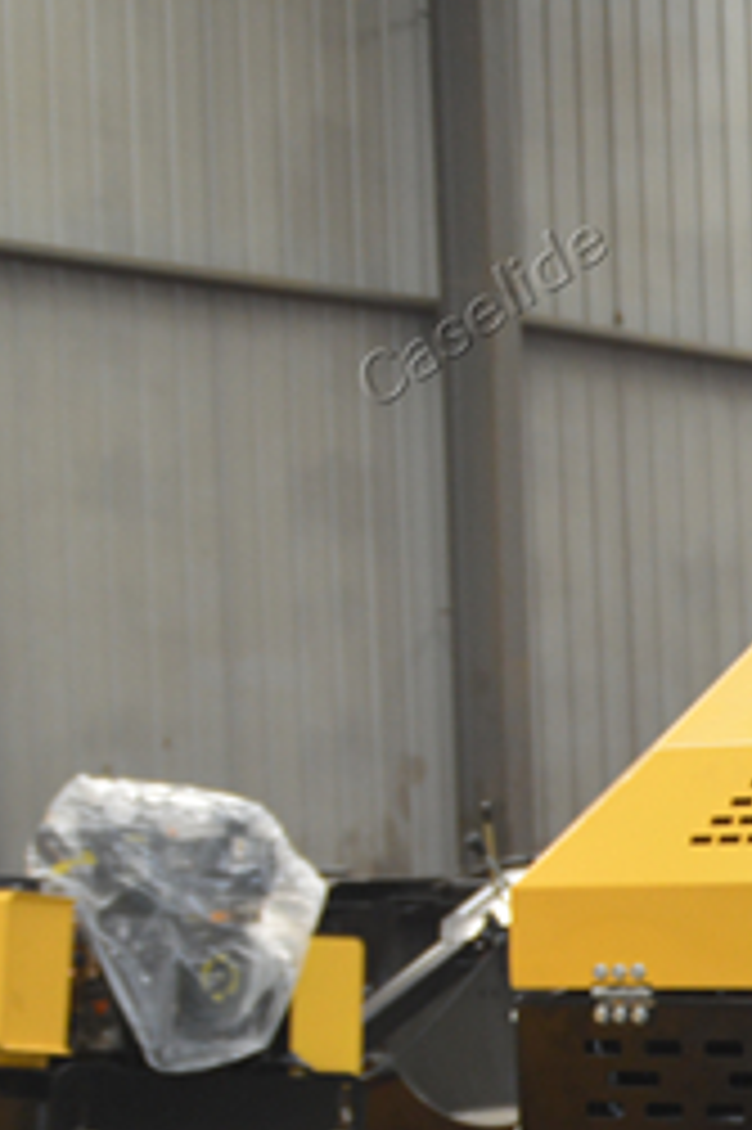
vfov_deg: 17.5
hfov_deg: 11.0
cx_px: 1337
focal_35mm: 117
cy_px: 873
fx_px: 3657
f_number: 4
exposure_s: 1/60
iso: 400
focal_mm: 25
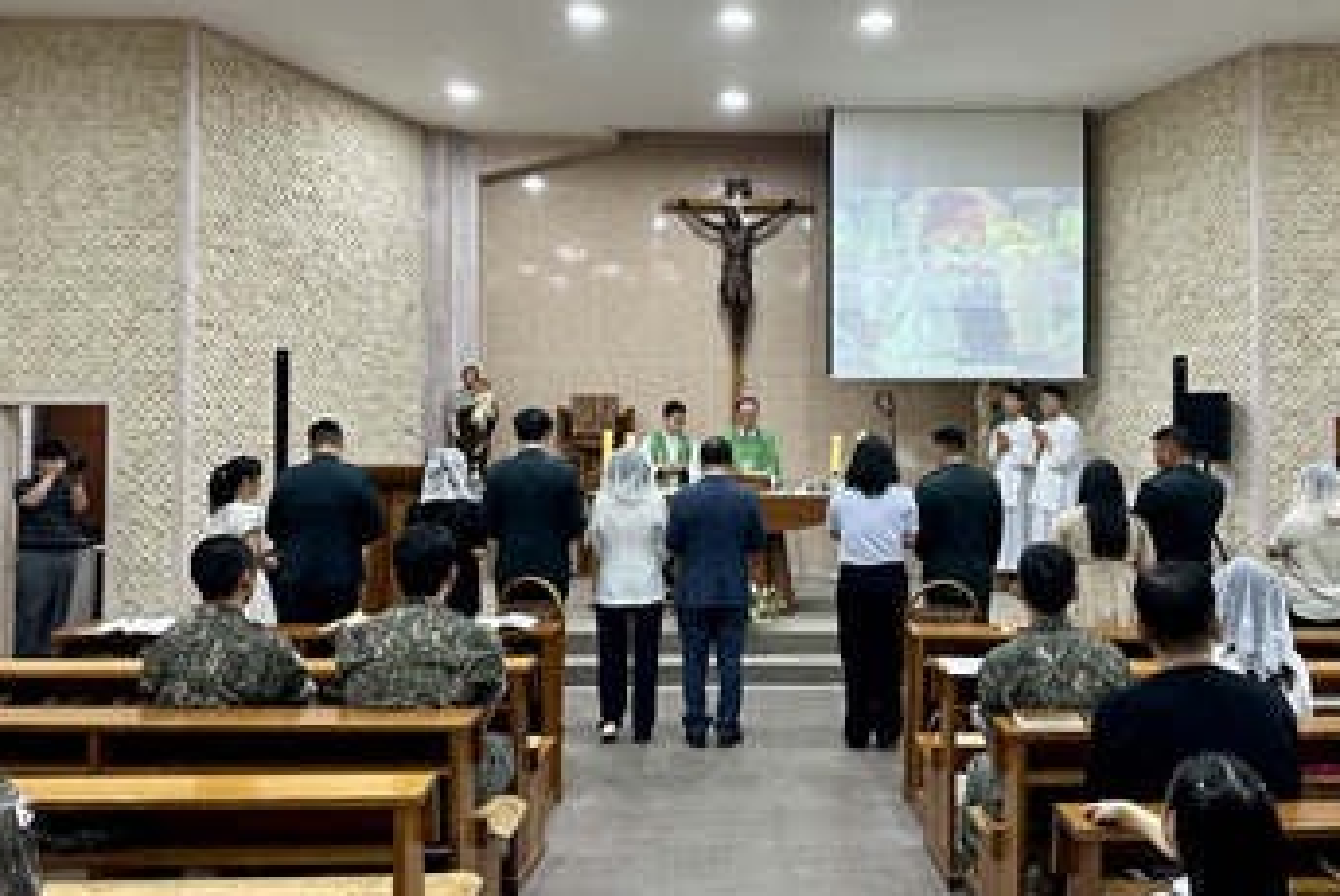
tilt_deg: +0.8
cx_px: 767
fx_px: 1080
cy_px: 429
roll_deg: +0.0
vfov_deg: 45.0
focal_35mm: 29
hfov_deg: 63.3
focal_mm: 6.86
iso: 125
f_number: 1.78
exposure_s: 1/60
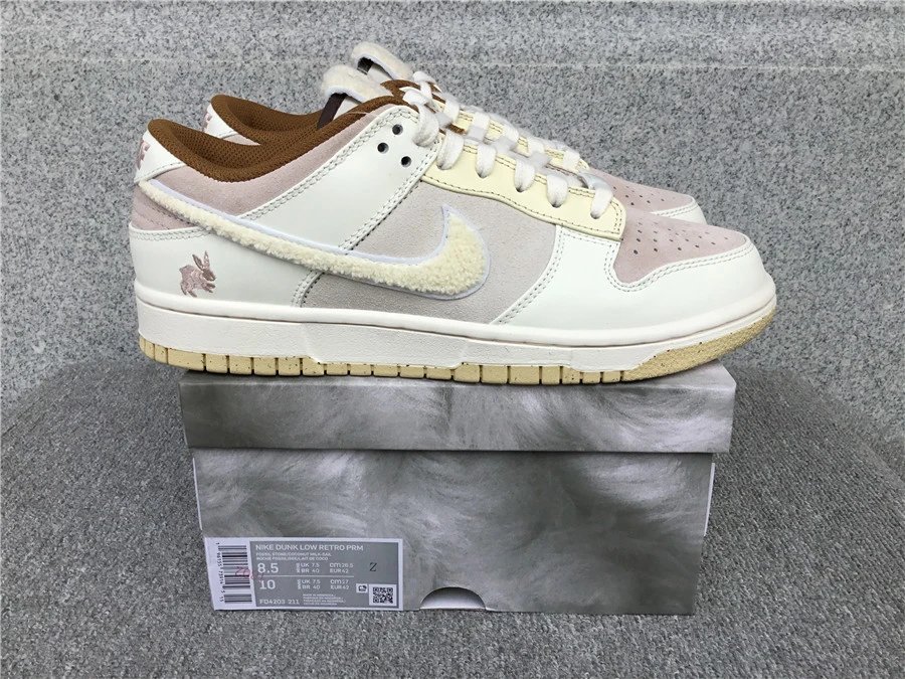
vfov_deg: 45.4
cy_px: 340
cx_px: 452
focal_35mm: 31
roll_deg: -0.4
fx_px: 810
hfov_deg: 58.4
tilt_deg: -18.9
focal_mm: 3.3
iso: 25
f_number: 2.4
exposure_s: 1/1274
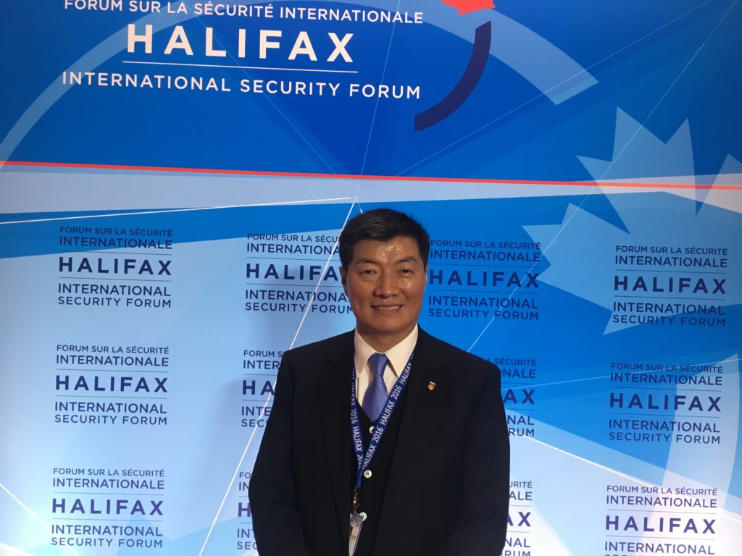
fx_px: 622
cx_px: 371
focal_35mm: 29
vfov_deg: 48.2
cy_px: 278
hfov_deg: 61.7
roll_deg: -2.3
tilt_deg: -1.4
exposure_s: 1/30
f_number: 2.2
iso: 80
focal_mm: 4.15
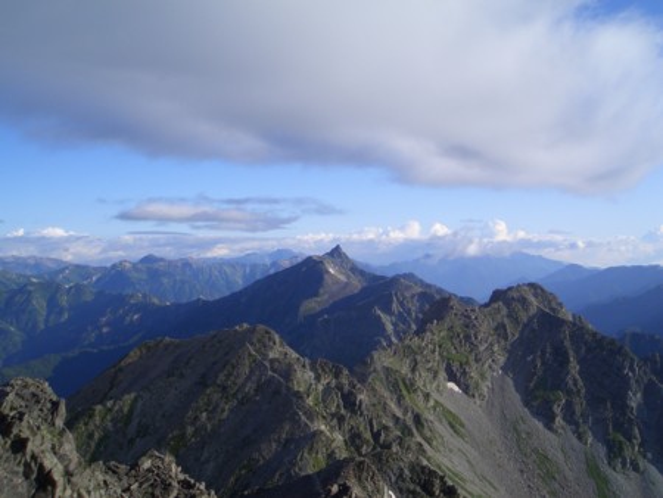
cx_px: 332
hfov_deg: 51.3
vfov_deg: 39.7
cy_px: 249
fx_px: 690
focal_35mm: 36
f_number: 4
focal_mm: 4.8
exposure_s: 1/640
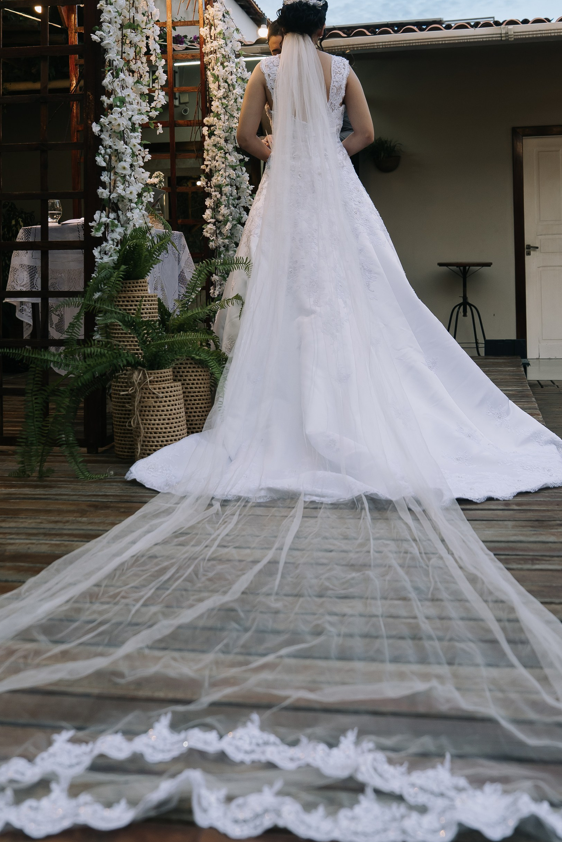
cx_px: 306
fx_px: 983
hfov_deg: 31.9
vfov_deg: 45.6
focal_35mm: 42
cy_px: 274
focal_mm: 24
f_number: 3.2
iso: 500
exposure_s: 1/200
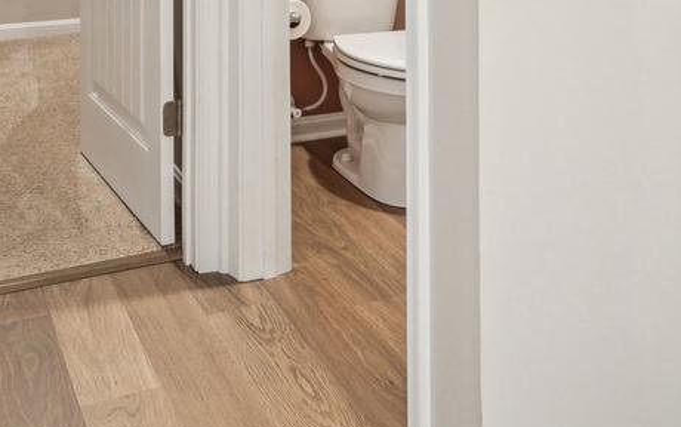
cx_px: 330
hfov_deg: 39.5
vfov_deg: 22.0
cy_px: -169
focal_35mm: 51
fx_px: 947
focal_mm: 16
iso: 800
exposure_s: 1/13
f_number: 8
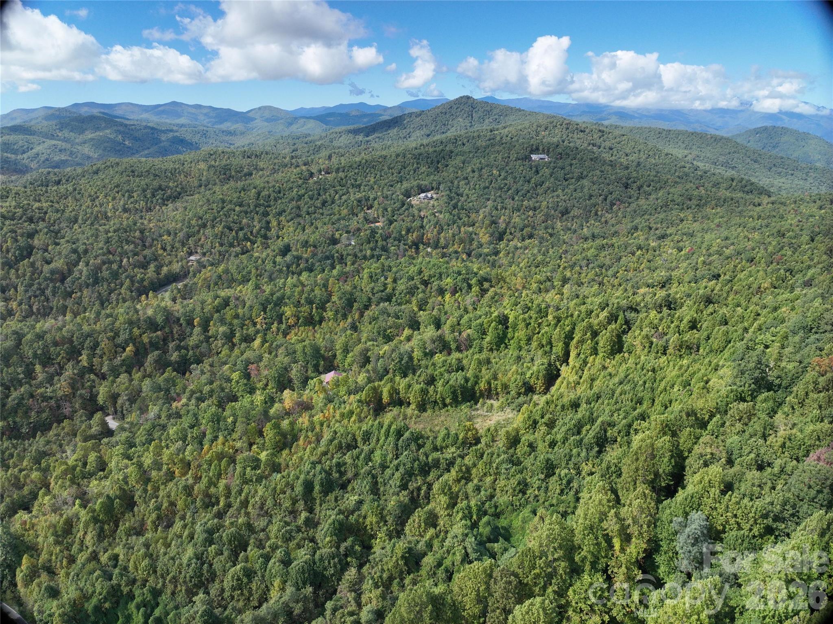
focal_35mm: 24
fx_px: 577
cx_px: 416
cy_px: 312
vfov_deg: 56.8
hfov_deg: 71.6
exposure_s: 1/2000
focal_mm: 12.29
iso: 100
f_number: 2.8
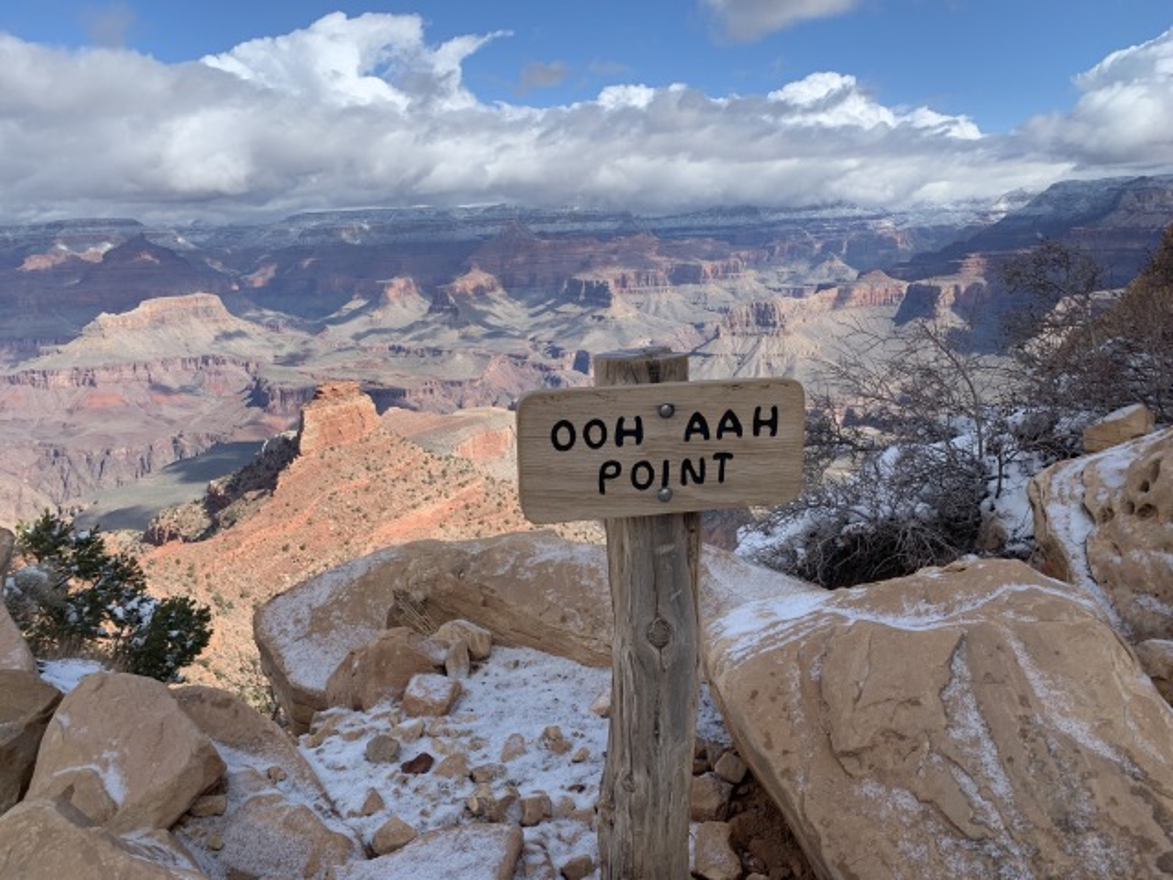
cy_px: 440
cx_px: 586
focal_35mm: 26
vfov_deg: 53.1
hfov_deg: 67.3
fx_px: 881
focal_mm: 4.25
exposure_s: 1/2075
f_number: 1.8
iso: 25
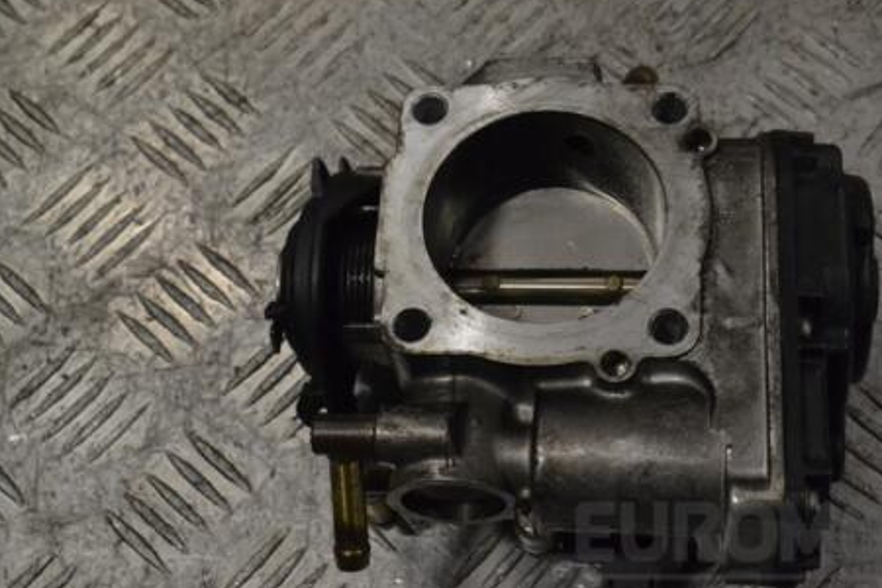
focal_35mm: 64
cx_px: 539
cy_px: 270
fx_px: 1568
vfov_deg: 21.2
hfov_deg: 31.3
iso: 3200
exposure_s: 1/400
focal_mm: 32
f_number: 10
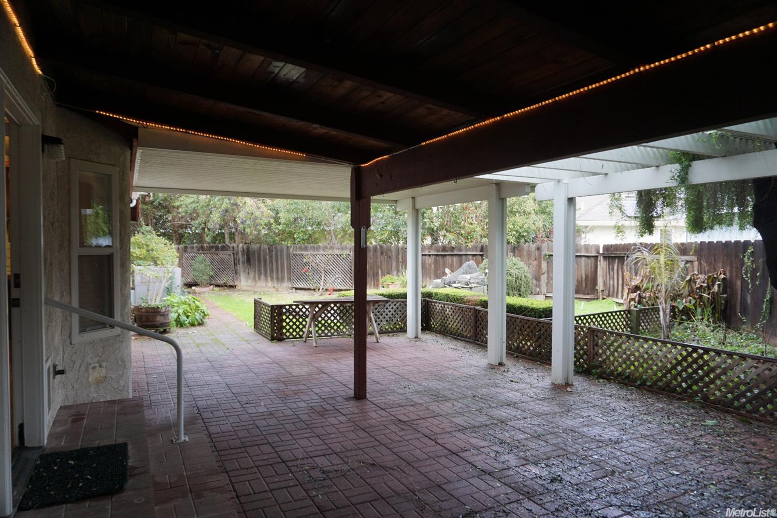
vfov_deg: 53.1
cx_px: 388
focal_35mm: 24
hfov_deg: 73.7
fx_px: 518
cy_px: 259
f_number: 4
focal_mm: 16
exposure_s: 1/60
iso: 100
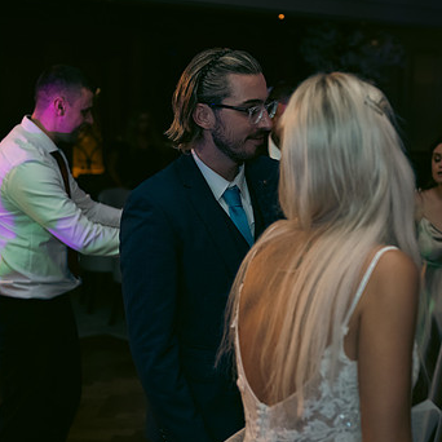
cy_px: 202
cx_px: 238
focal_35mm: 75
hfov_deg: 23.1
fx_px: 1083
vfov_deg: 23.1
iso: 640
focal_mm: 52
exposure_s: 1/160
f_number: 3.5
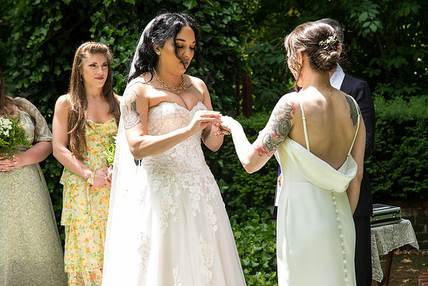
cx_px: 214
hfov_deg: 28.8
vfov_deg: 19.5
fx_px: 832
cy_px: 143
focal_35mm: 70
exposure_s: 1/400
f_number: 5
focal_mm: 70
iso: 500
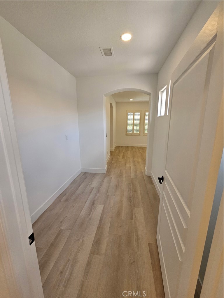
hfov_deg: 89.9
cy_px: 149
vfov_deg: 106.2
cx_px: 112
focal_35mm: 13
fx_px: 112
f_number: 2.2
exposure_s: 1/359
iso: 200
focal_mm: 2.2
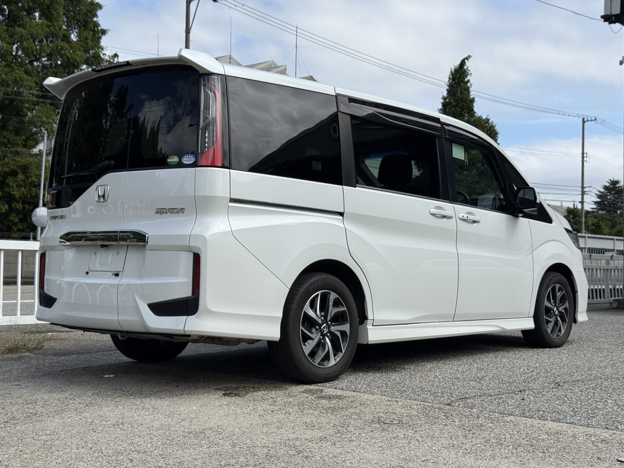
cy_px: 234
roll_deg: -1.3
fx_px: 865
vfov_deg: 30.3
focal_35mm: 48
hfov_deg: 39.7
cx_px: 312
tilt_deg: +2.6
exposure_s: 1/6024
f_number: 1.78
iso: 64
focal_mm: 6.76
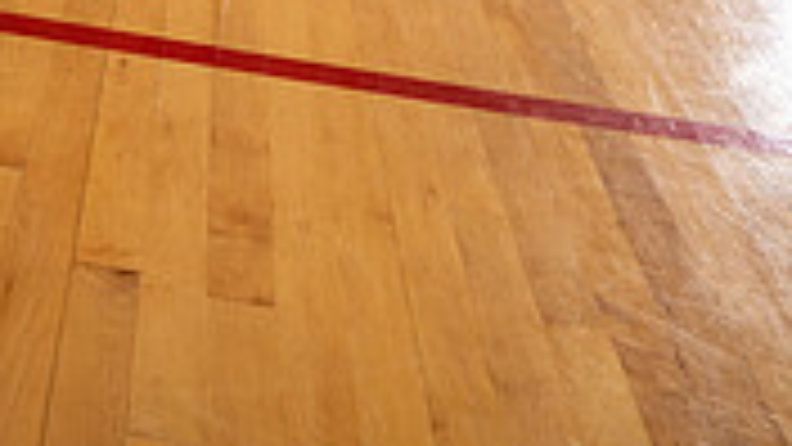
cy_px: -563
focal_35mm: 75
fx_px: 1575
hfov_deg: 27.7
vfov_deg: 13.0
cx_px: 162
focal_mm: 28
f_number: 5.6
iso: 500
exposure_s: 1/250
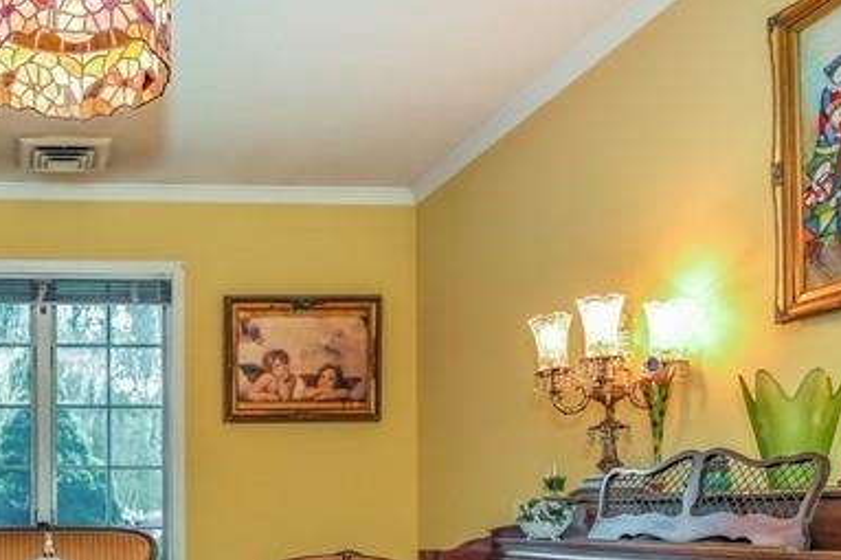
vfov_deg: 30.8
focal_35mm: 40
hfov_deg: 44.5
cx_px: 99
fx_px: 934
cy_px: 569
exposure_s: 1/50
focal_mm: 17
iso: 400
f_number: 5.6
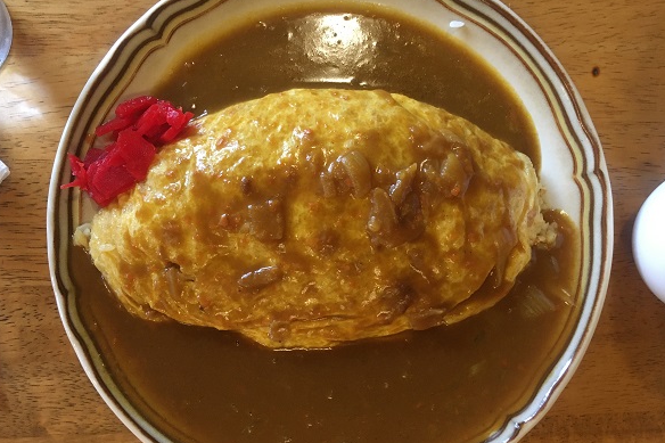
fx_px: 572
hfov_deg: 60.3
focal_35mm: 31
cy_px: 240
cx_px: 327
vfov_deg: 42.3
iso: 200
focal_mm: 4.15
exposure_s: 1/24
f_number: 2.2
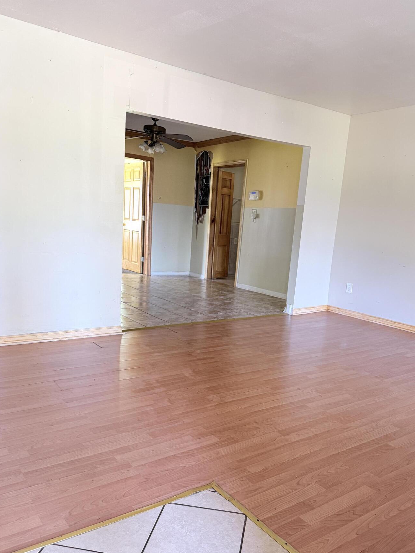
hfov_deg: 49.7
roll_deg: -4.3
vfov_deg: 63.3
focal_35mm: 28
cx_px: 218
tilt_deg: -10.5
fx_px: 447
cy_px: 307
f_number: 1.78
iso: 320
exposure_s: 1/60
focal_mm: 6.76
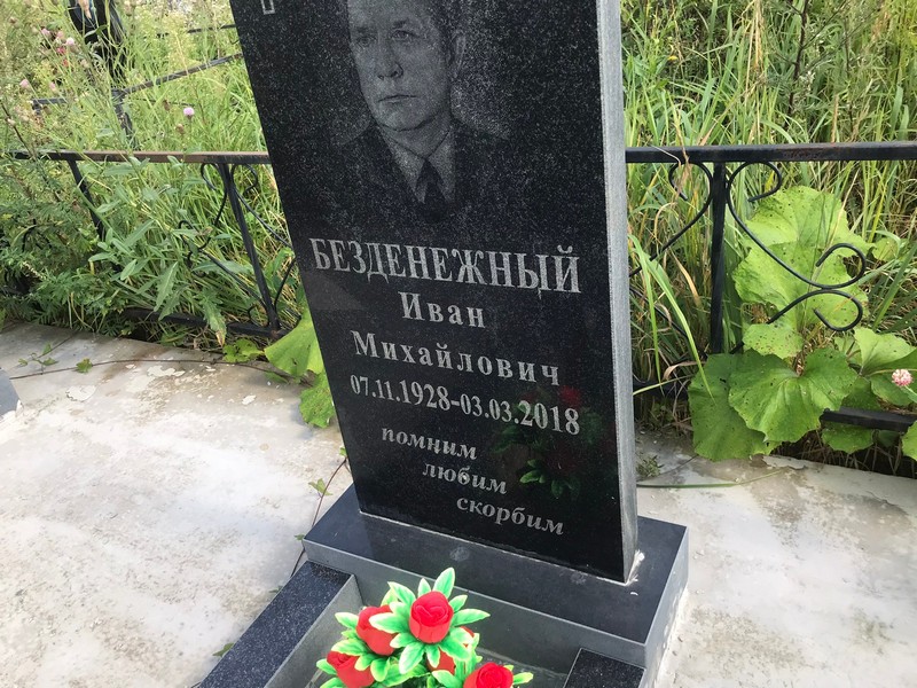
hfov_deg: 63.4
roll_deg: +9.6
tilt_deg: -28.7
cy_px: 344
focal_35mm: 28
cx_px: 458
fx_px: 742
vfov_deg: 49.7
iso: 20
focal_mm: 3.99
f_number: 1.8
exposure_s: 1/529
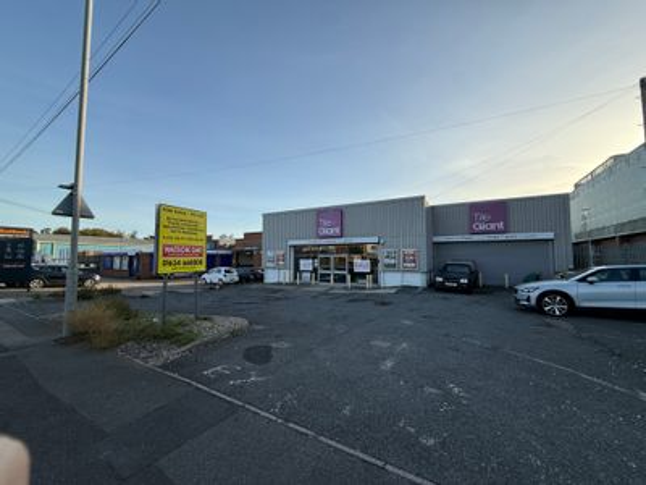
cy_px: 242
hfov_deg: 102.1
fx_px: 261
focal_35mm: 14
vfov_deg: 85.7
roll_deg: -0.7
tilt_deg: +3.6
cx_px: 323
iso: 50
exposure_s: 1/1431
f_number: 2.2
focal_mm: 2.22
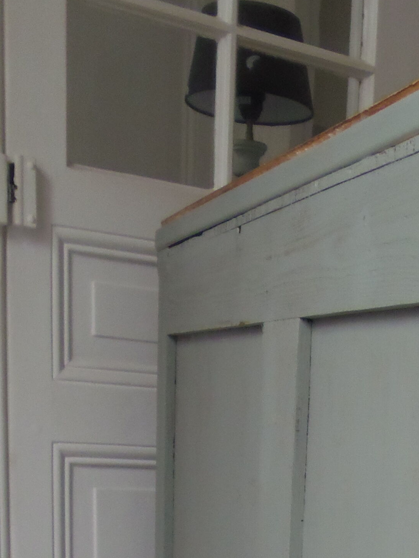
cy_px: 734
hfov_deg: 19.7
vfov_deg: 23.9
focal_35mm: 71
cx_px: 476
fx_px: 1146
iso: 100
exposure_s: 1/30
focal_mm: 4.3
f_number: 2.9
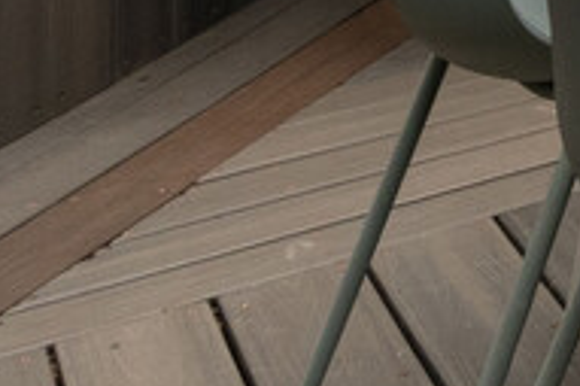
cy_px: -681
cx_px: 1925
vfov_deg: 10.0
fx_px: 1771
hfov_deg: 10.2
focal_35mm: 110
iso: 640
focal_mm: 14
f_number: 11
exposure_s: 1/100
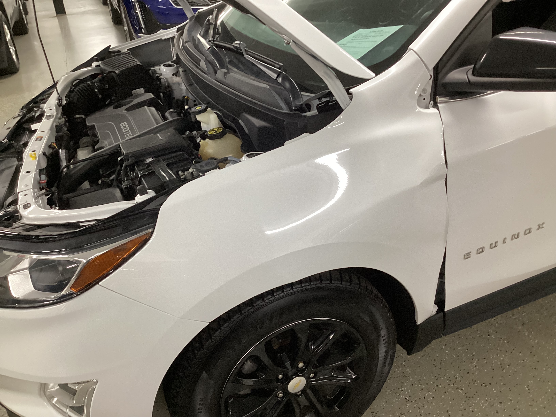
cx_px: 278
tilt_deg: -29.3
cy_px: 208
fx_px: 498
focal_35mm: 31
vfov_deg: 45.4
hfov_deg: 58.4
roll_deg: +3.0
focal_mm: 3.3
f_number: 2.4
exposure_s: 1/50
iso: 200
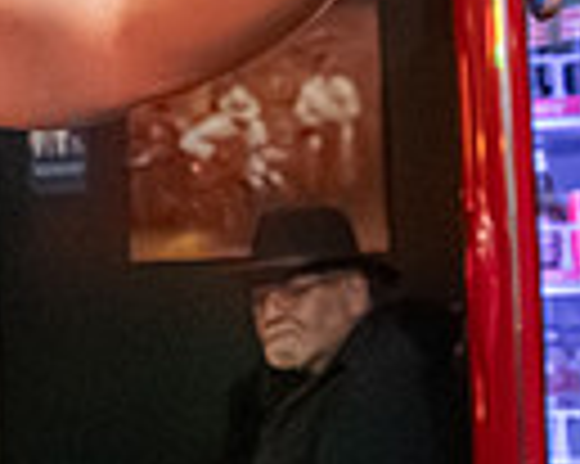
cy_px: 329
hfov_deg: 13.4
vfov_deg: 13.0
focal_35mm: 118
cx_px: -668
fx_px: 2024
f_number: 4
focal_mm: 24
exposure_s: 1/200
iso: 40000
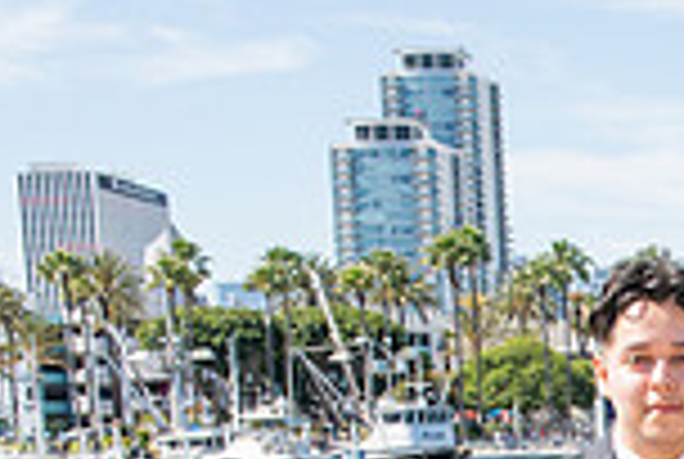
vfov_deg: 10.7
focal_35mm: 122
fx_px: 2323
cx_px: 990
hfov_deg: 15.6
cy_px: 781
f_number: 11
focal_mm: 32
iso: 200
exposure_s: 1/200
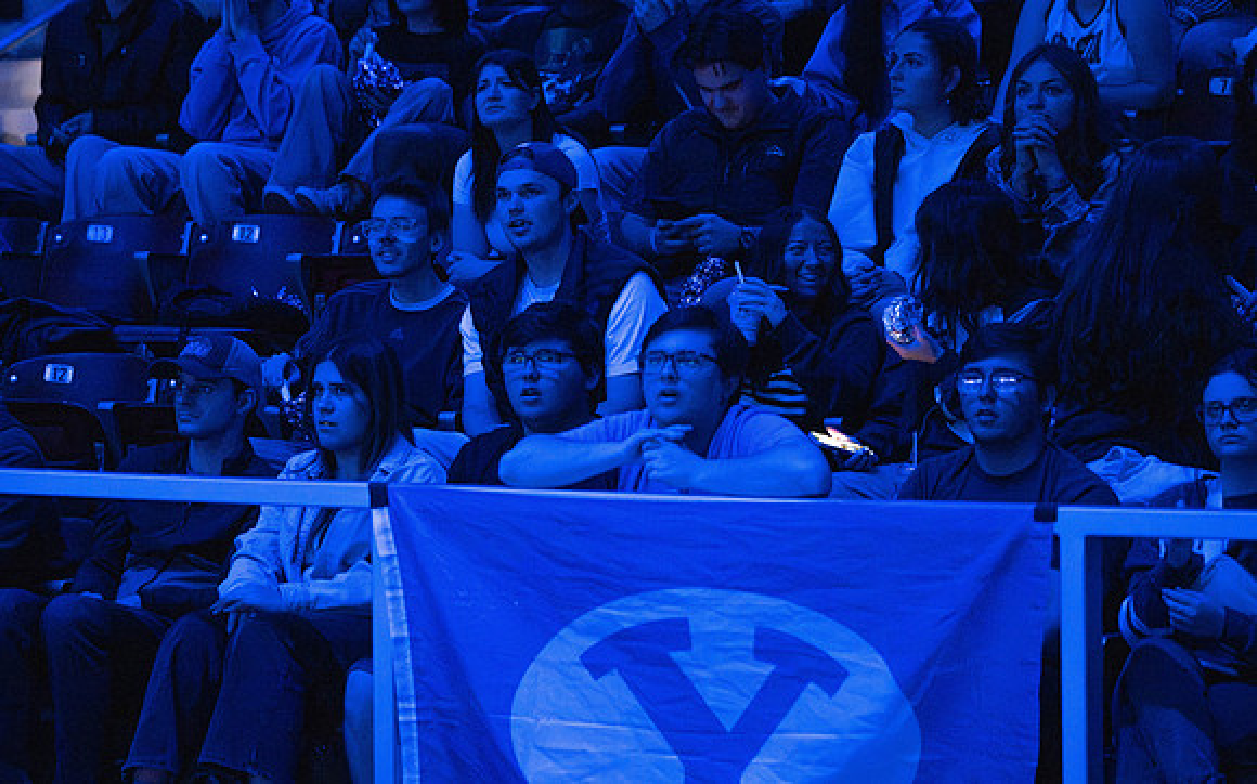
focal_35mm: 124
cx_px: 588
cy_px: 317
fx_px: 4233
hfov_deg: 16.9
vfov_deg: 10.6
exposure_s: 1/400
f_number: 2.8
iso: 25600
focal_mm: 105
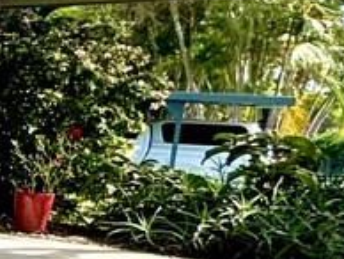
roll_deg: +0.0
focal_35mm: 108
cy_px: 150
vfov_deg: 13.7
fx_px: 1075
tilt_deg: -2.2
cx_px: -856
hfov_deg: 9.6
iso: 40
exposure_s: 1/456
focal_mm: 2.22
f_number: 2.2
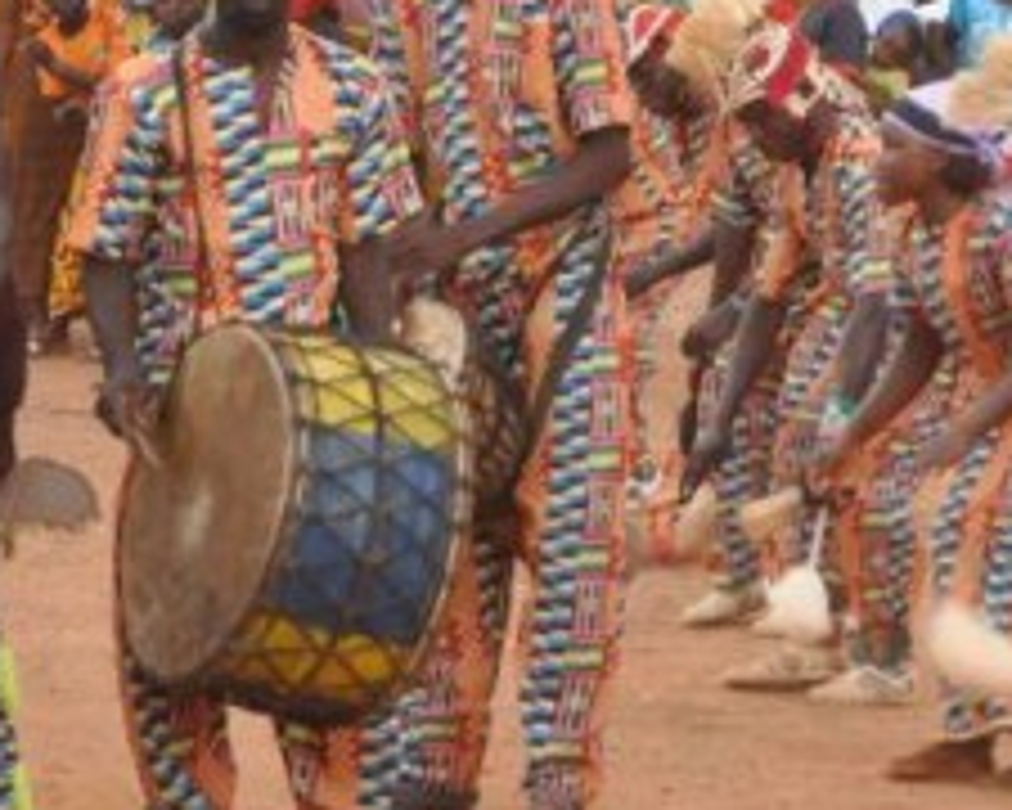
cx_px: 1273
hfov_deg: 8.5
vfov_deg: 6.9
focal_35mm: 225
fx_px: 6729
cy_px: 497
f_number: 6.3
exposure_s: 1/160
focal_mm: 45
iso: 200
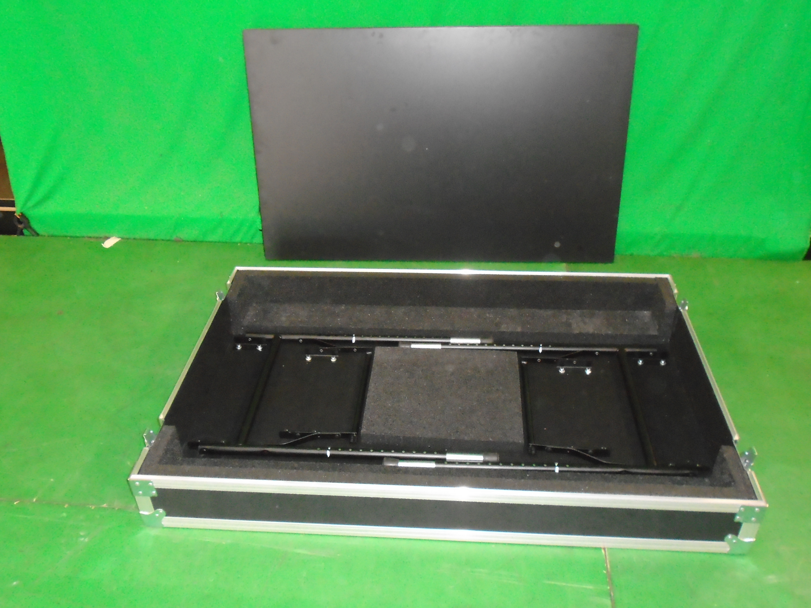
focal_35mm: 31
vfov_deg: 45.4
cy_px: 304
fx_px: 726
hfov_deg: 58.4
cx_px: 406
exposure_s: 1/40
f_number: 3.5
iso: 800
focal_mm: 5.5
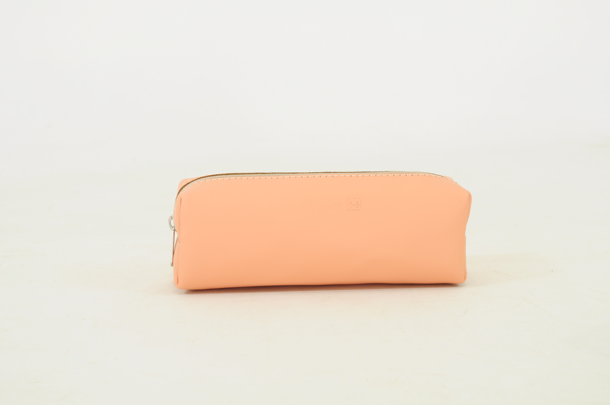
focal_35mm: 72
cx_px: 305
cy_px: 202
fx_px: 1219
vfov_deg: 18.9
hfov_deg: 28.1
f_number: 9
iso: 200
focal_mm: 48
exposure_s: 1/25
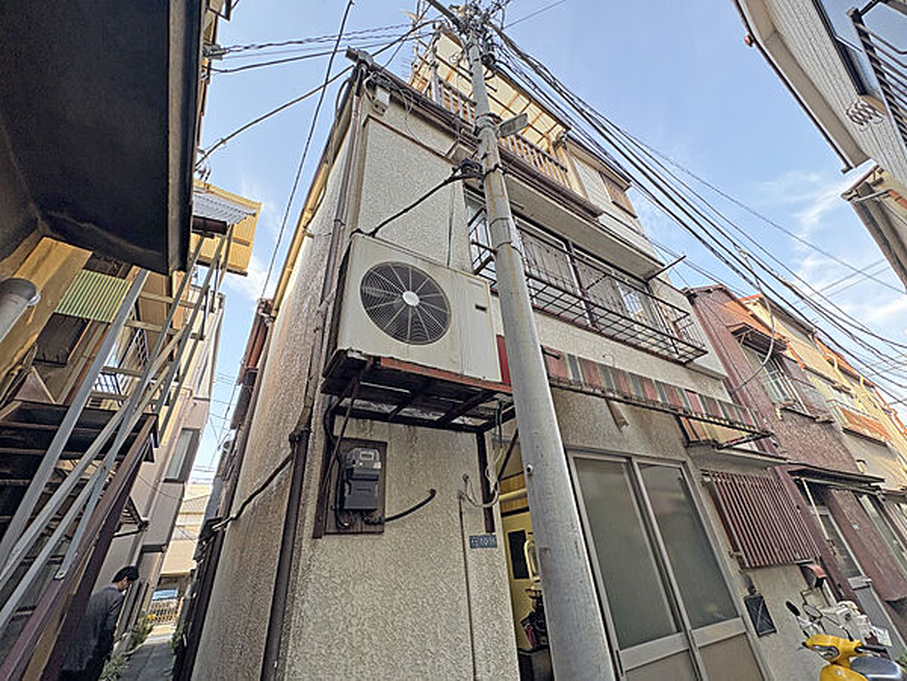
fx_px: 367
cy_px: 340
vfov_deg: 85.7
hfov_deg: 102.1
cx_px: 454
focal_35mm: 14
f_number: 2.2
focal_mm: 2.22
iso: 64
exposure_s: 1/99
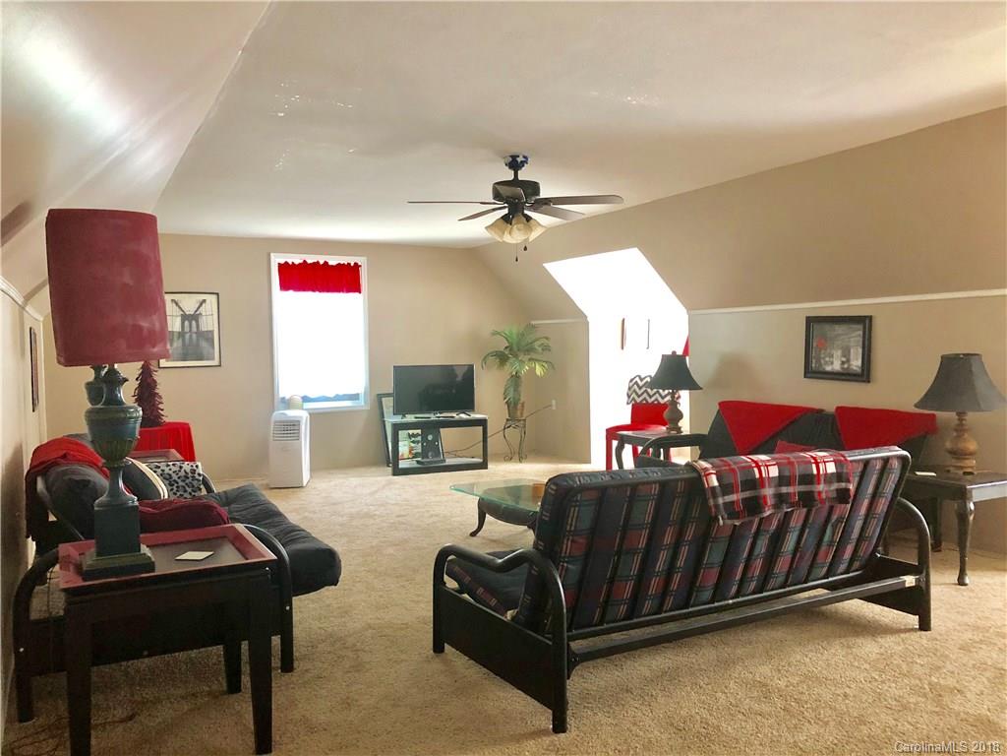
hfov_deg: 63.4
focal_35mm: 28
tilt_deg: -3.2
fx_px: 815
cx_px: 504
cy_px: 378
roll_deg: +0.1
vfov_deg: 49.7
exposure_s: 1/15
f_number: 1.8
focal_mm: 3.99
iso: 80
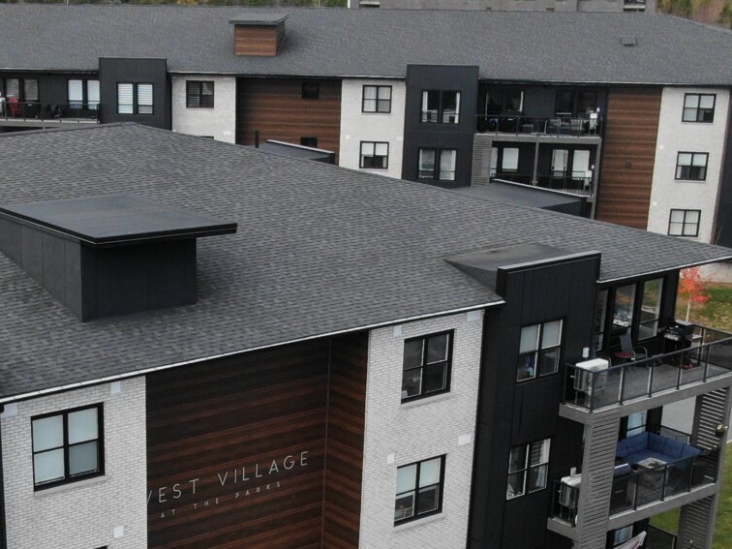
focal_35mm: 65
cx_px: 187
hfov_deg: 29.4
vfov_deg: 22.2
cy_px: 460
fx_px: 1375
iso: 110
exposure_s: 1/640
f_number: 2.8
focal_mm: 4.39
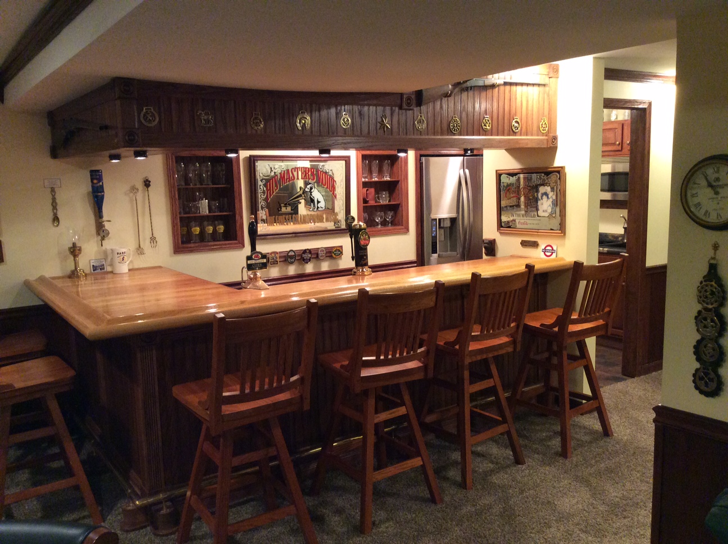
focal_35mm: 32
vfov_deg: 44.1
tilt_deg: -8.9
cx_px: 364
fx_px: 672
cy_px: 272
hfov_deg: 56.9
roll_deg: +2.8
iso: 200
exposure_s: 1/24
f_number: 2.4
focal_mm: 3.3
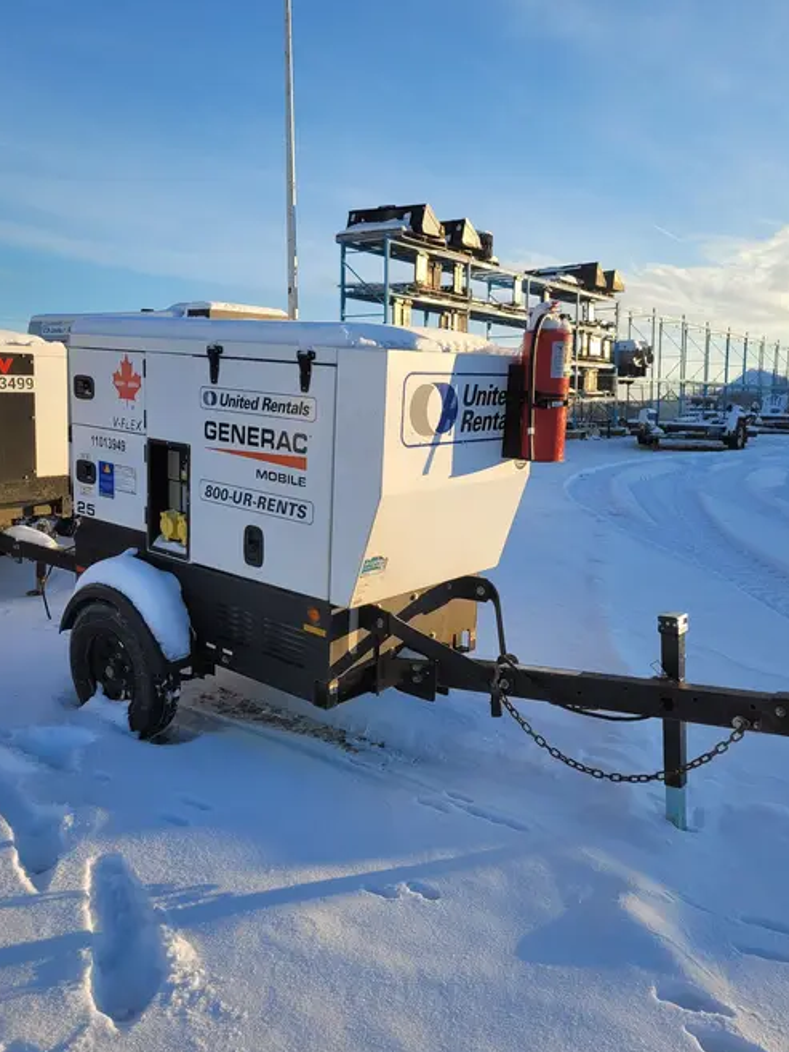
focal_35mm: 29
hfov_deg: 48.2
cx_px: 415
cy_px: 510
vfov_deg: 61.6
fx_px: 881
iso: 40
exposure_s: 1/1387
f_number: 1.8
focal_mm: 5.4
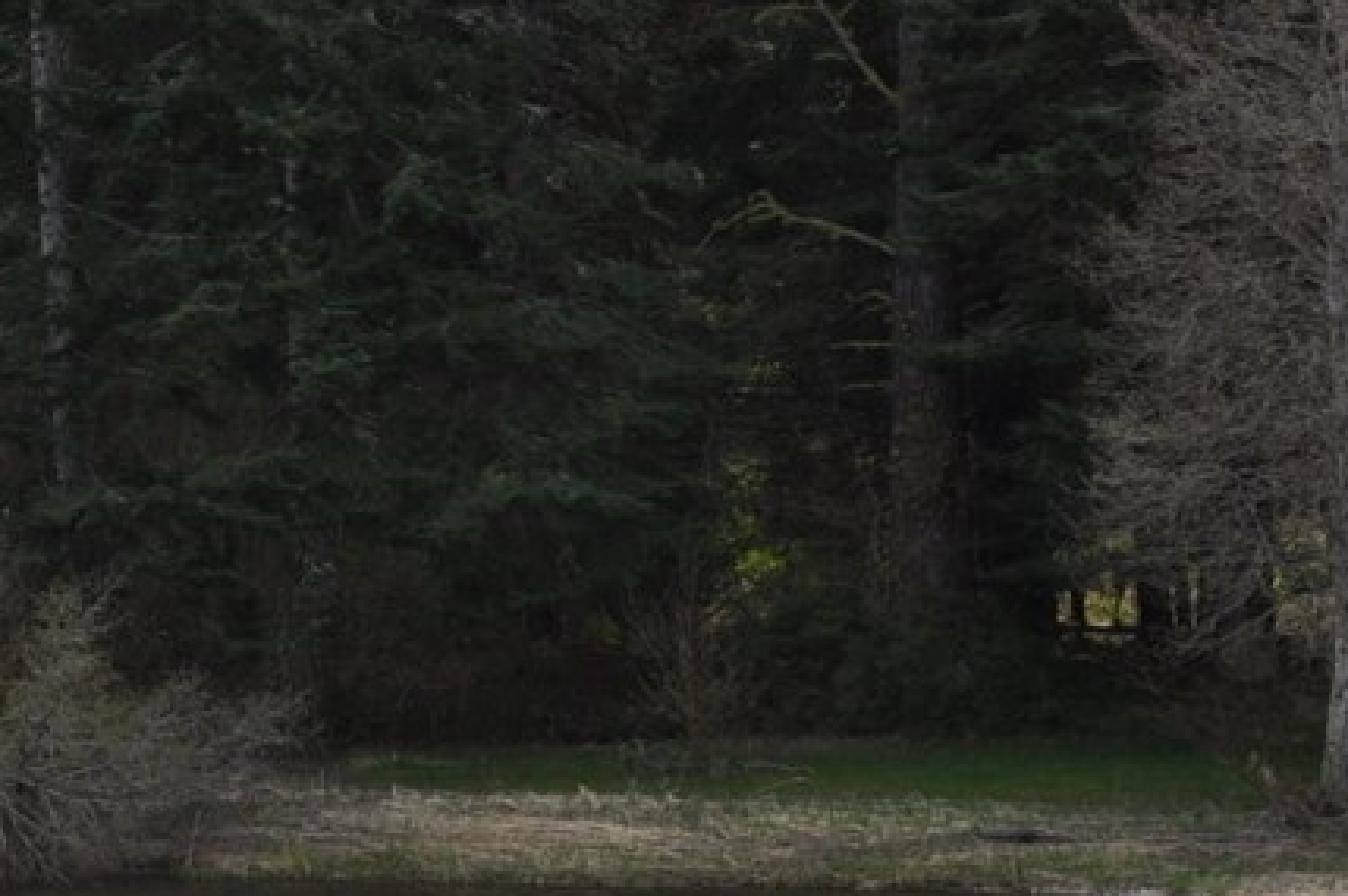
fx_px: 4451
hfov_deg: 16.1
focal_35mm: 119
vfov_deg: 11.5
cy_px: 602
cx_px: -528
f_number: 11
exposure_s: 1/200
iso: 200
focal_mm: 20
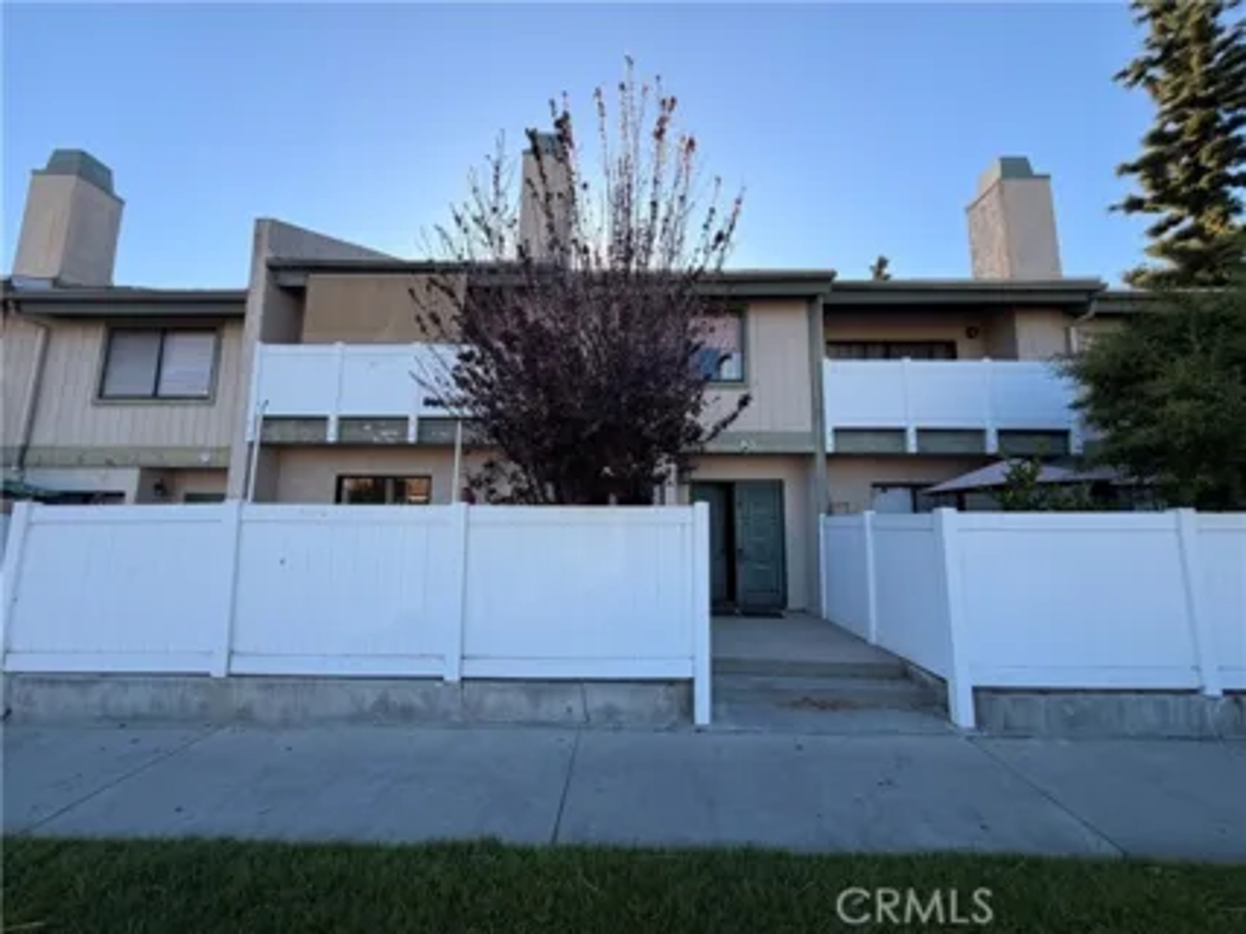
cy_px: 467
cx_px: 623
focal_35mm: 14
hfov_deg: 102.1
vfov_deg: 85.6
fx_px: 504
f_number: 2.2
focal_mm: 2.22
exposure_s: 1/672
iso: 40
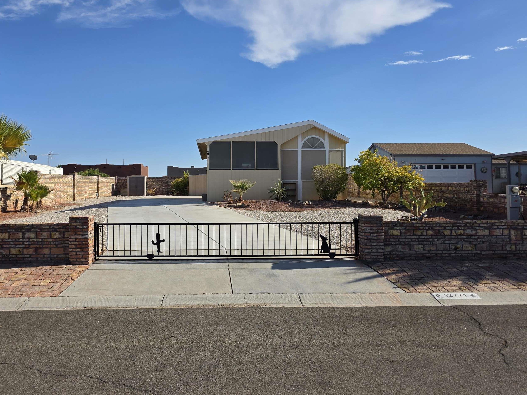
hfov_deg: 63.0
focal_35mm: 28
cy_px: 171
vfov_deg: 49.6
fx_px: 426
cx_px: 216
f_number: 1.7
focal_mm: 6.3
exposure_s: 1/7944
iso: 80
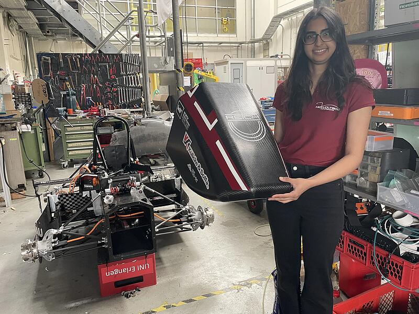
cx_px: 210
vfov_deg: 53.1
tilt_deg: -12.0
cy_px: 157
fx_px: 315
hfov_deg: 67.3
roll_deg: +2.0
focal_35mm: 26
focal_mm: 4.2
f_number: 1.6
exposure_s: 1/60
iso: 250
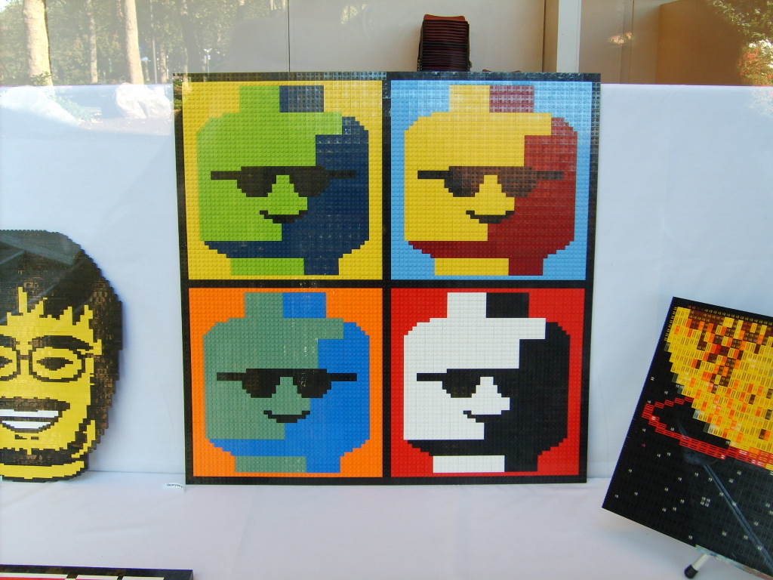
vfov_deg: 40.7
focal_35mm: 35
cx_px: 386
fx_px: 782
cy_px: 290
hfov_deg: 52.6
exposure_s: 1/30
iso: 50
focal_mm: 5.8
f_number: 2.8
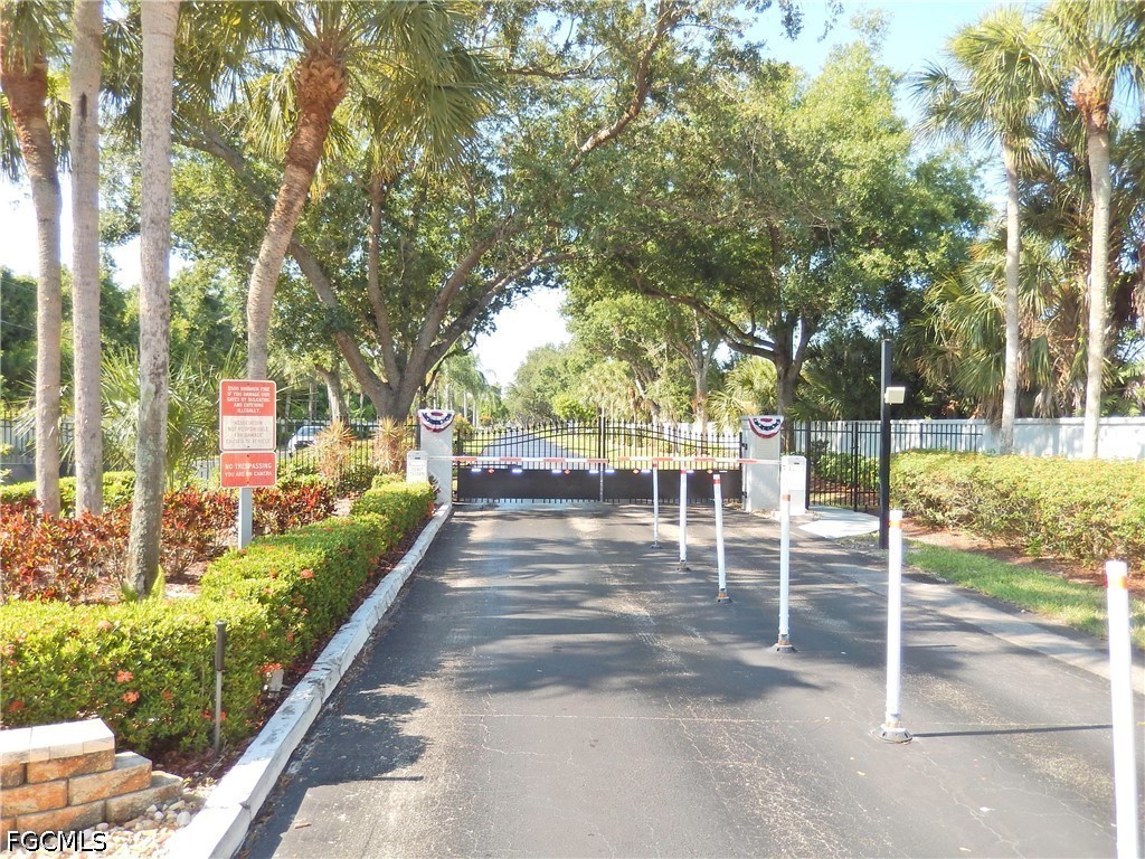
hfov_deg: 69.4
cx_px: 572
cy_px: 430
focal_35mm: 25
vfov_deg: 54.9
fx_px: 827
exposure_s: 1/320
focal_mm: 4.5
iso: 125
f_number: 3.4
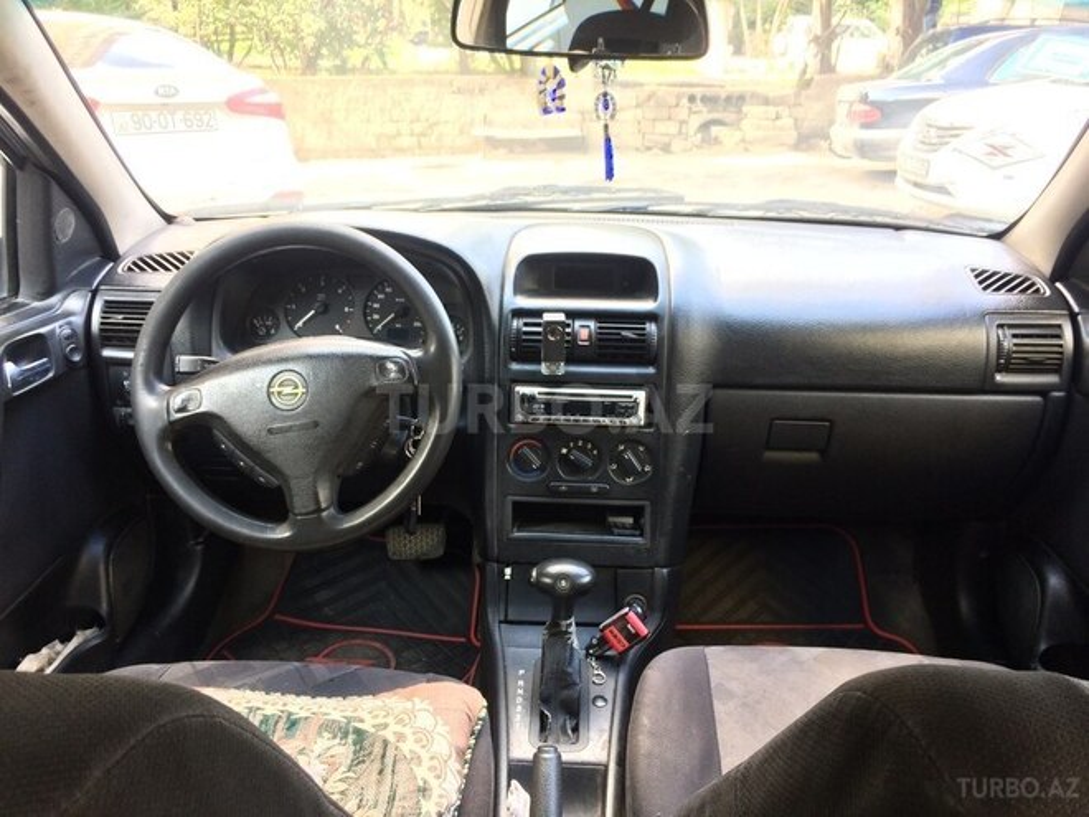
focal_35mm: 29
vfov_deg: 48.2
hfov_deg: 61.7
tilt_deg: -17.9
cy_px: 408
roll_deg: +1.2
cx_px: 544
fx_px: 912
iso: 64
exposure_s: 1/33
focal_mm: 4.15
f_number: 2.2
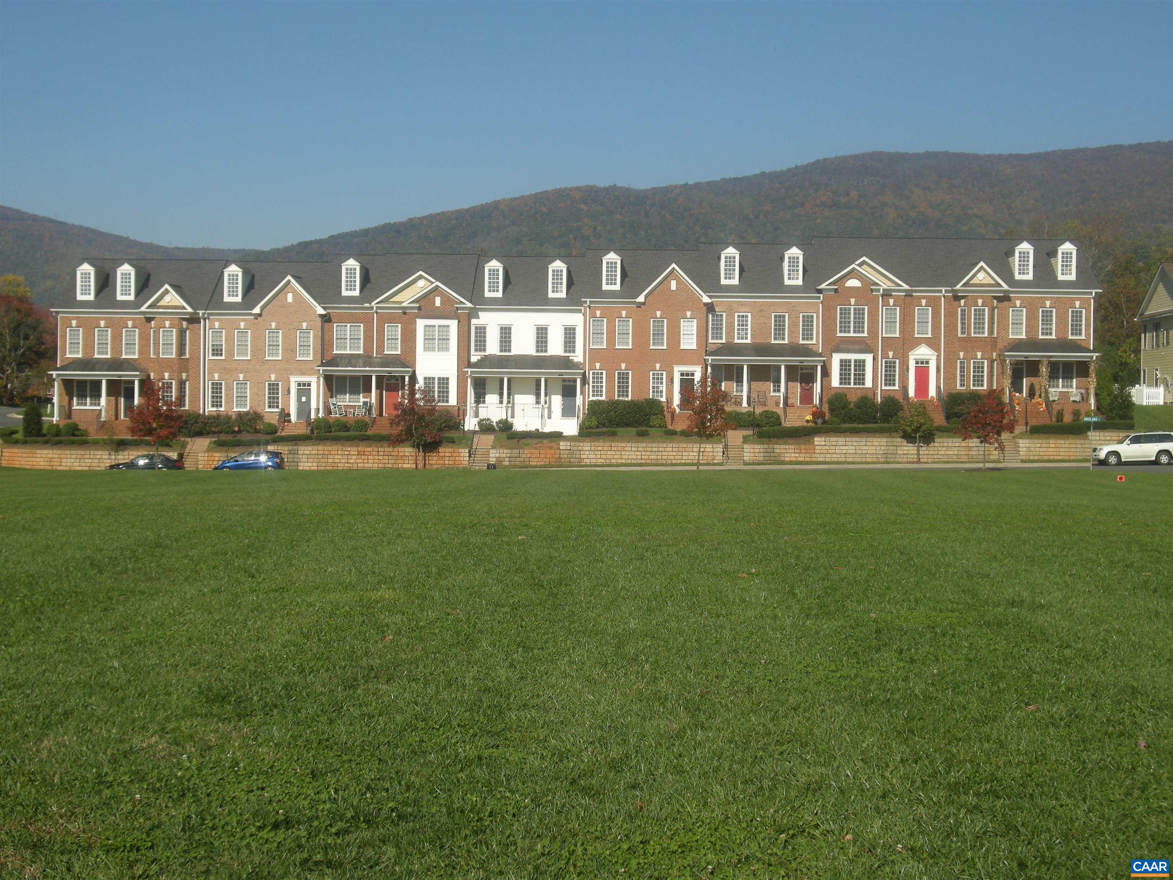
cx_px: 586
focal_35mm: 54
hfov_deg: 35.5
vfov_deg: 27.0
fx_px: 1830
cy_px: 440
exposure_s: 1/147
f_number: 9.8
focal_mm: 11.5
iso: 64
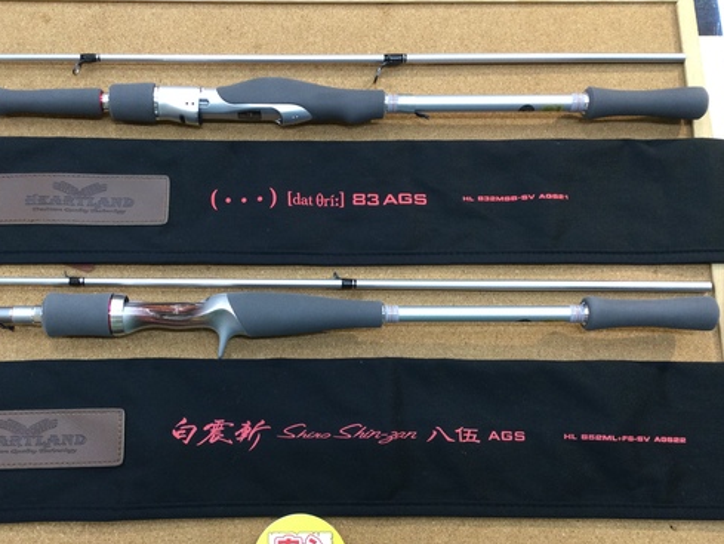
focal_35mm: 38
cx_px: 292
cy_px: 301
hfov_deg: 48.7
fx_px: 795
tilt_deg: -77.0
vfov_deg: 37.7
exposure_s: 1/30
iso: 64
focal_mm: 3.3
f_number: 2.4
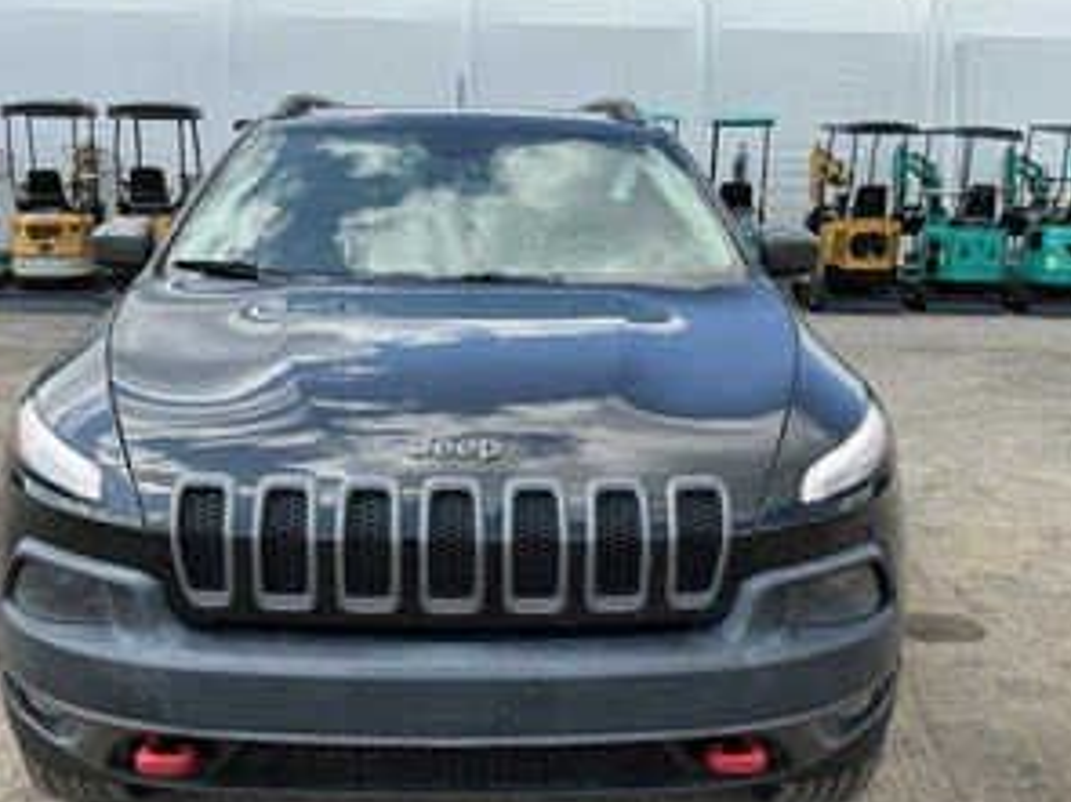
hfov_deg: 48.9
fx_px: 1175
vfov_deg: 37.6
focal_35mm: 38
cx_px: 490
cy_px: 461
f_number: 1.8
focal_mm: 3
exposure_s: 1/792
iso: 25
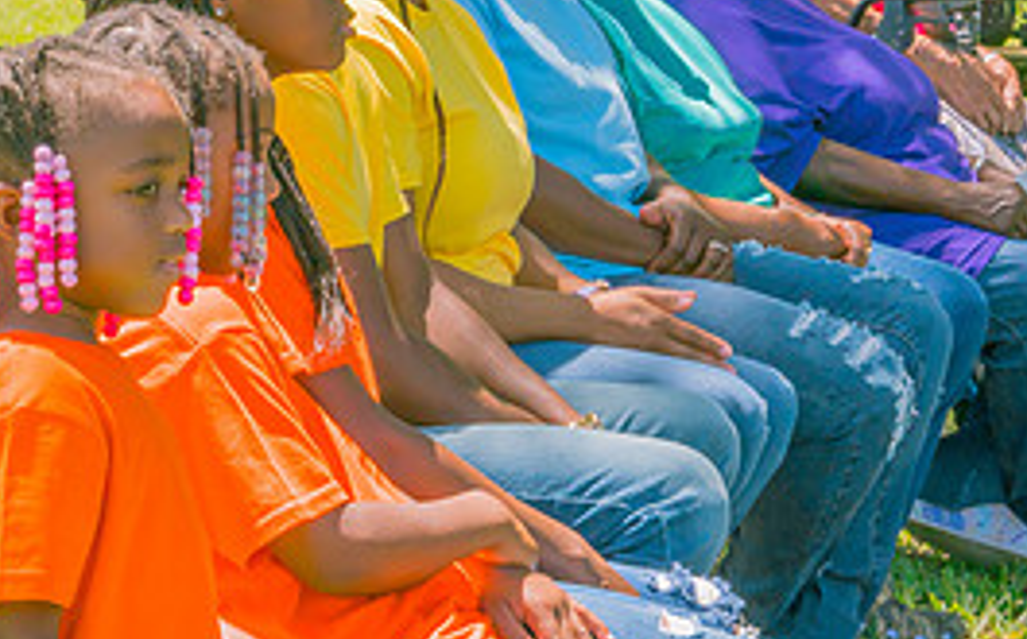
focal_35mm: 169
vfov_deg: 7.7
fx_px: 4725
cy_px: 8
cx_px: 692
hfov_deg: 12.4
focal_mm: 65
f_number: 16
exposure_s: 1/200
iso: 100
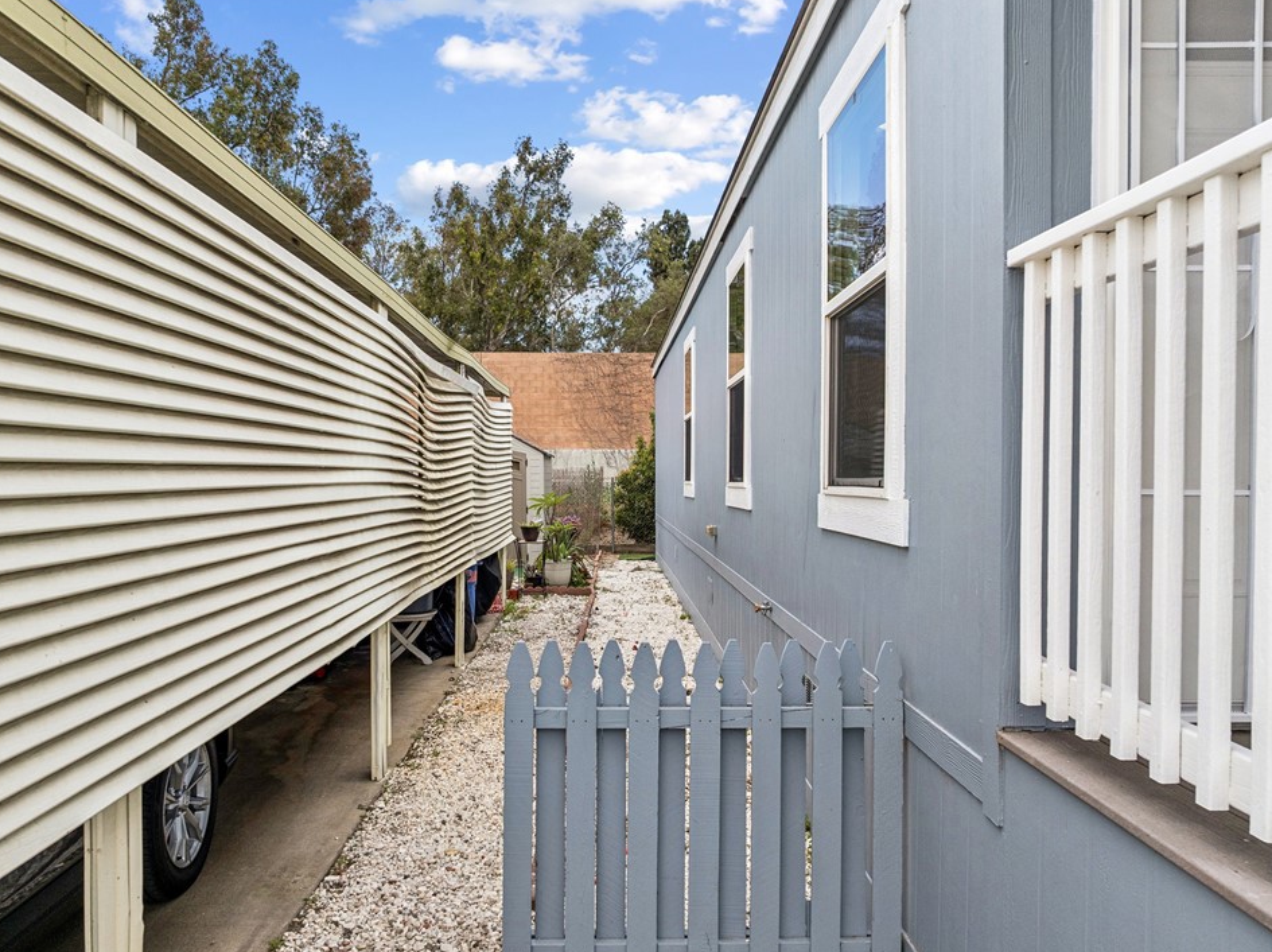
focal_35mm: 26
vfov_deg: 53.0
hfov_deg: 67.3
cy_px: 502
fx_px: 955
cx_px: 615
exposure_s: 1/40
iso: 100
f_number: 2.8
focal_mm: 12.3
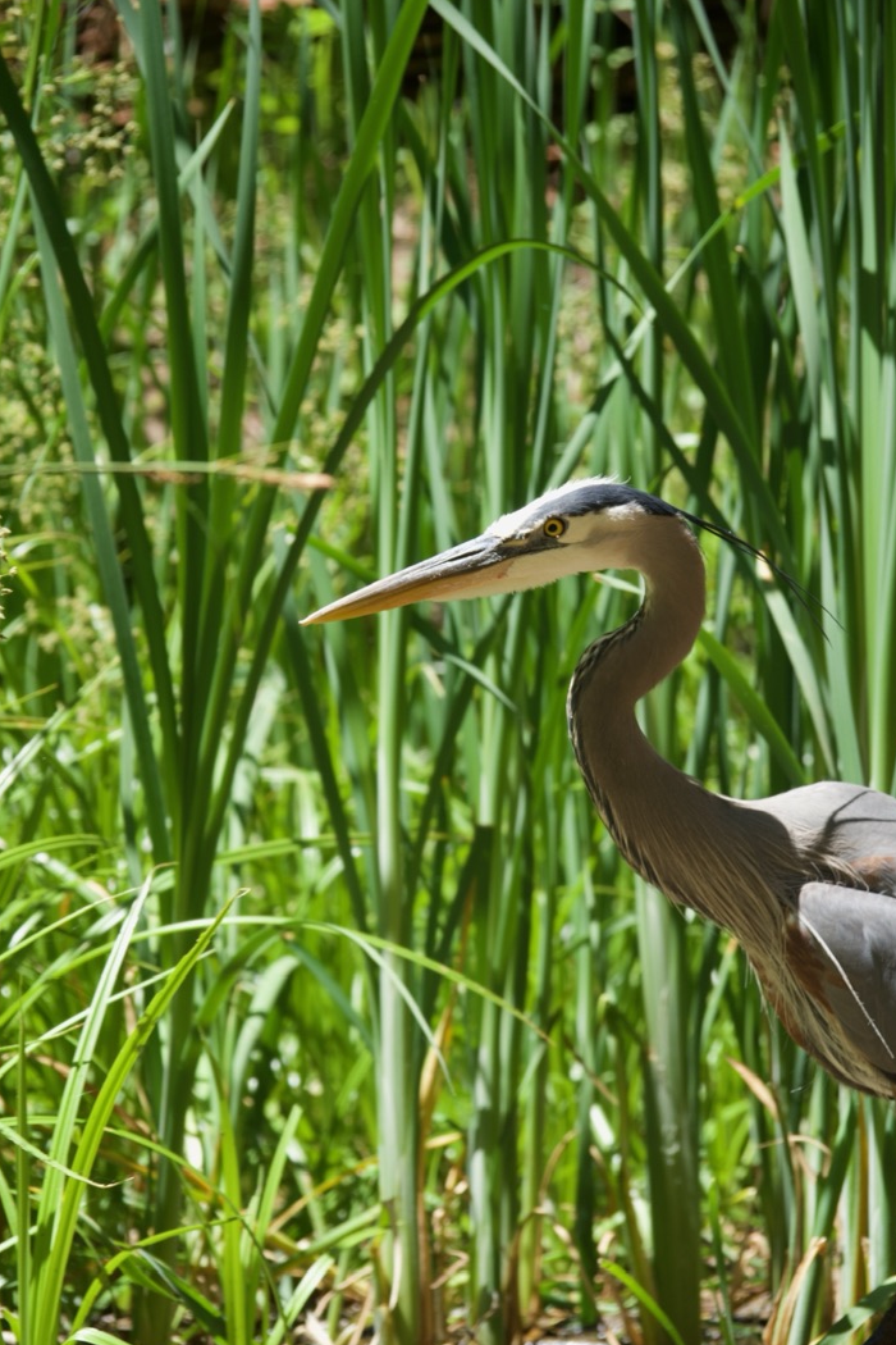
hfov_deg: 7.5
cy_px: 703
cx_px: 421
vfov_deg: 11.2
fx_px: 6869
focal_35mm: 184
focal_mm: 161
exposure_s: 1/320
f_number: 7.1
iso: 250
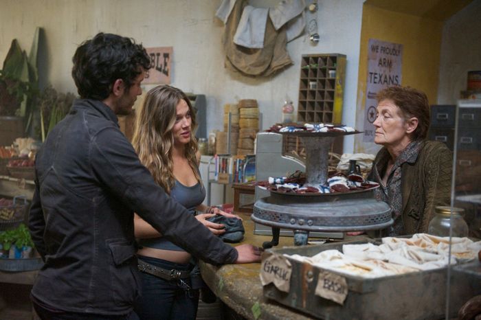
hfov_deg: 38.2
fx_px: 694
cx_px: 240
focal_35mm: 52
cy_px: 160
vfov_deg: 26.0
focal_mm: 52
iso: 3200
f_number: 2.8
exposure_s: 1/125
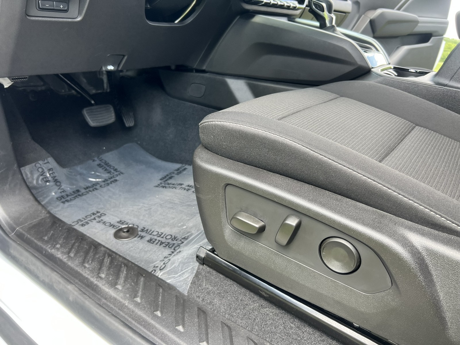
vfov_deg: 53.1
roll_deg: -3.9
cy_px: 172
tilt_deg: -22.7
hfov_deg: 67.3
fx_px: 346
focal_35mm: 26
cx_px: 230
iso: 40
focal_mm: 5.7
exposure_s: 1/121
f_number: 1.5
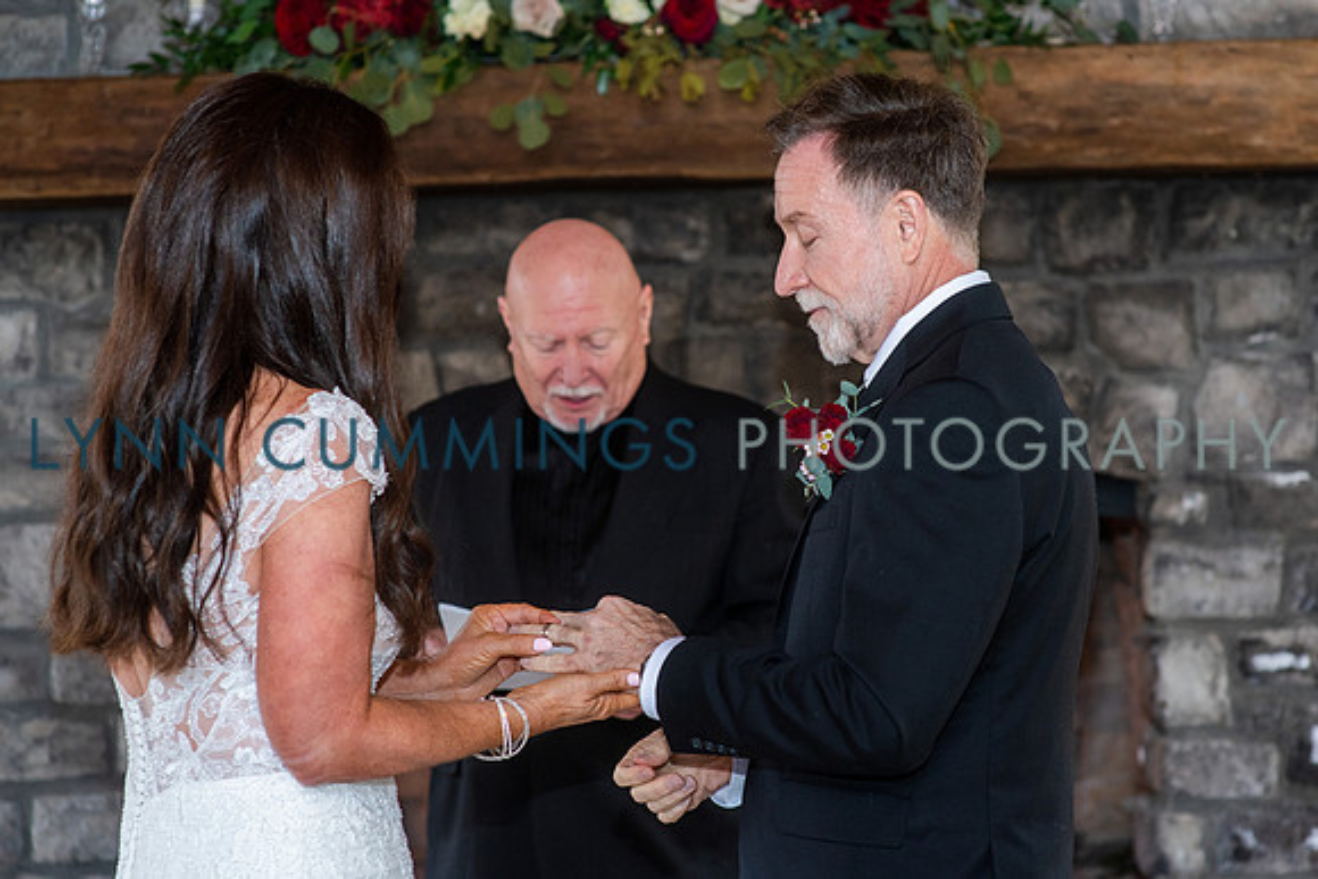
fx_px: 3500
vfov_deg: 14.3
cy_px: 440
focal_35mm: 96
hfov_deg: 21.3
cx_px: 741
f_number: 3.2
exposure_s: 1/125
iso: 640
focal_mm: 85
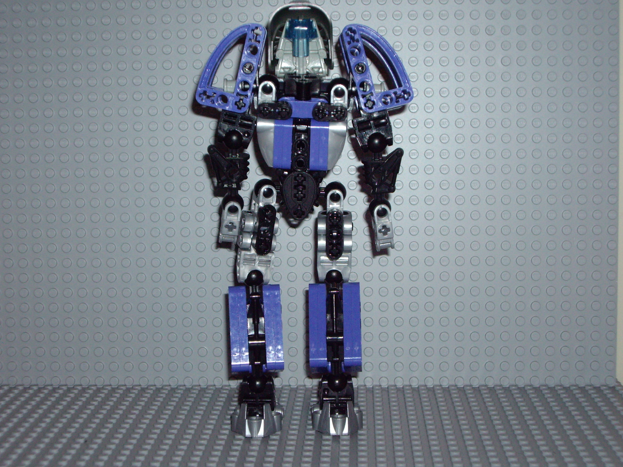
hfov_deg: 28.6
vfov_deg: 21.6
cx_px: 303
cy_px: 228
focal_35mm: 68
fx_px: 1224
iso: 200
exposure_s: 1/80
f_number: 3.6
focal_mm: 10.7
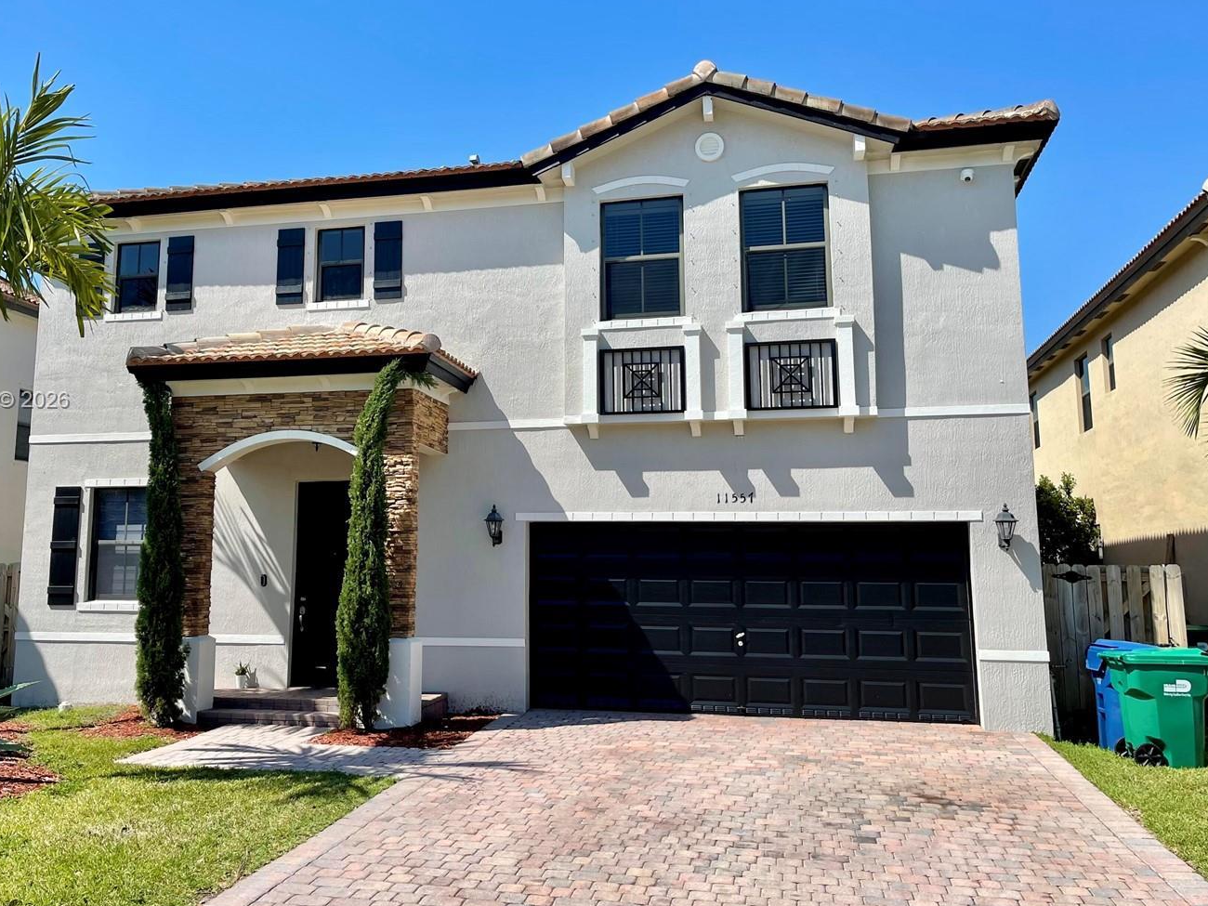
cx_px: 523
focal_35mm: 32
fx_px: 1117
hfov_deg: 56.6
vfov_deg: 44.1
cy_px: 401
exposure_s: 1/3663
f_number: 1.6
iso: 32
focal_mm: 5.1
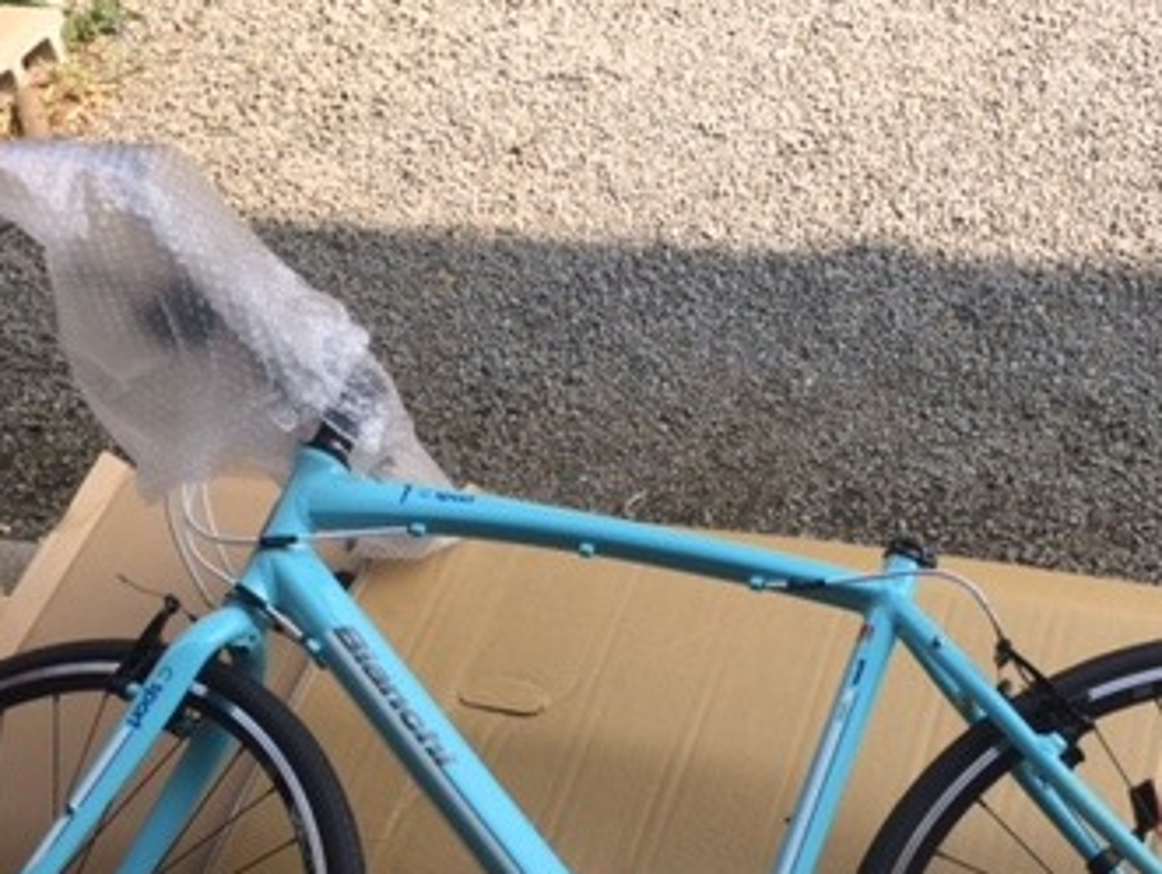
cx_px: 695
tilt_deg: -46.6
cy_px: 800
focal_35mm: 56
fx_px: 1882
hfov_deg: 34.2
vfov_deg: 25.3
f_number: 2.2
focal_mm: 4.15
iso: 32
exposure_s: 1/542
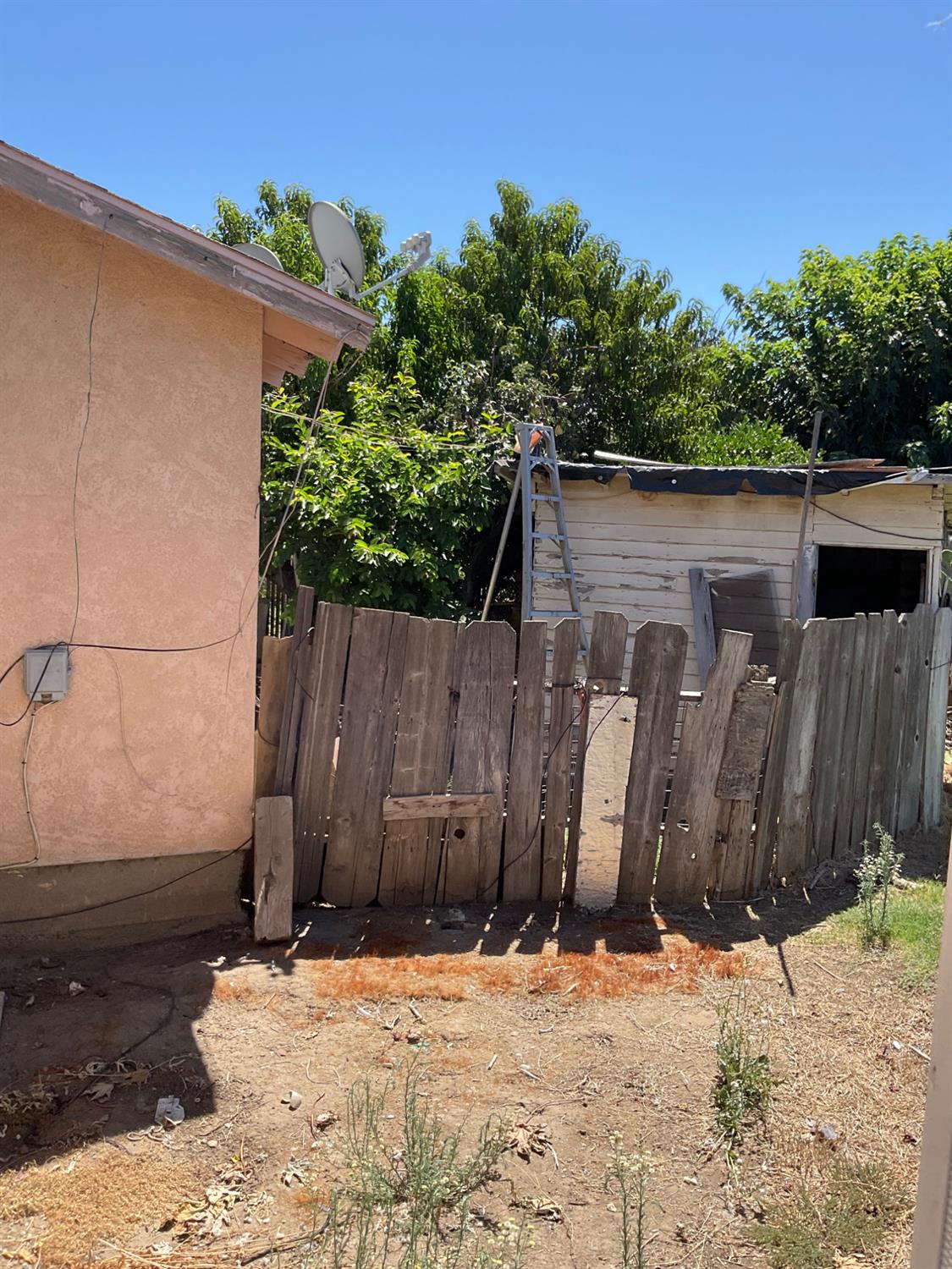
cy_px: 634
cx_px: 476
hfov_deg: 48.2
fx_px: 1063
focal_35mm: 29
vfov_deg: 61.7
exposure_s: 1/1015
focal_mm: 3
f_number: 1.8
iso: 16
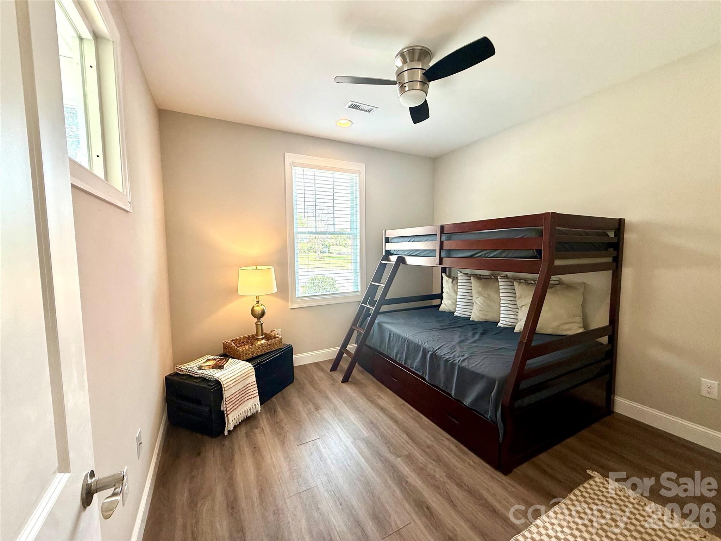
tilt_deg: -5.9
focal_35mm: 14
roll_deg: +1.0
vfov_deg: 85.7
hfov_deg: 102.1
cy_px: 270
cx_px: 360
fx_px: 292
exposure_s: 1/120
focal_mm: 2.22
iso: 80
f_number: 2.2
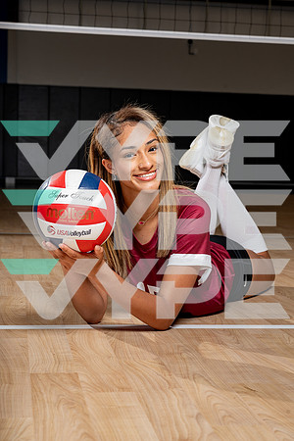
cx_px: 147
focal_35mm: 70
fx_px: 857
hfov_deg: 19.5
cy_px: 220
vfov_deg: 28.8
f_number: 8
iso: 100
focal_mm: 70
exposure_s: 1/250
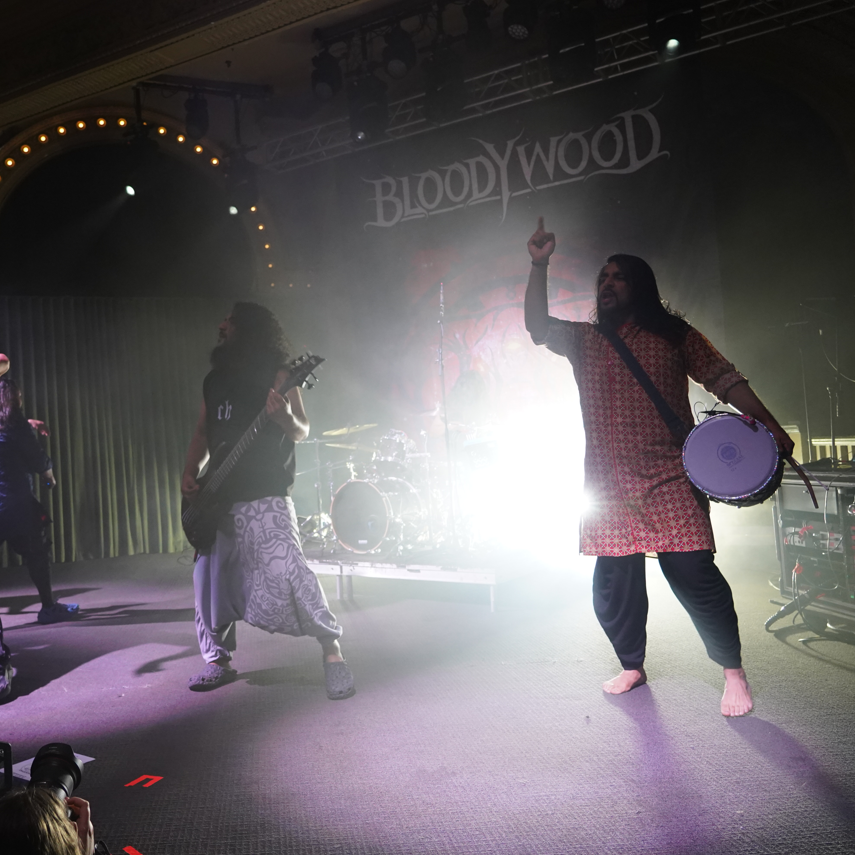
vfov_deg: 52.5
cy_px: 432
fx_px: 866
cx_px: 264
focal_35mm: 31
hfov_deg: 51.2
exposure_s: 1/160
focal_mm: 24
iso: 3200
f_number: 4
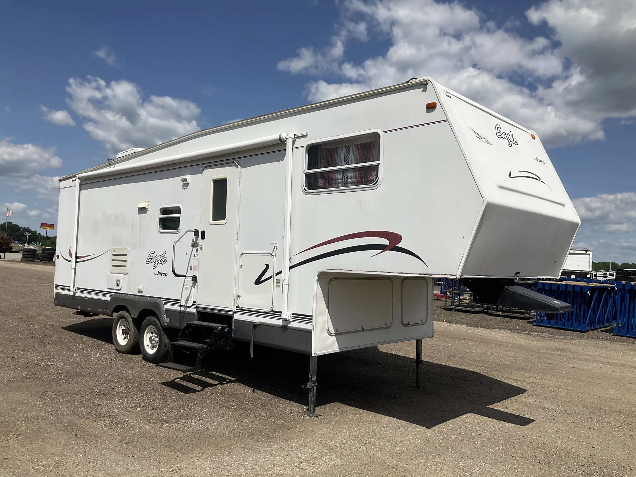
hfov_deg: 61.7
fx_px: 533
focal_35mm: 29
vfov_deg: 48.2
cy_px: 238
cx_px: 318
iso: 25
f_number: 1.8
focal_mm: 3
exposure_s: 1/4405
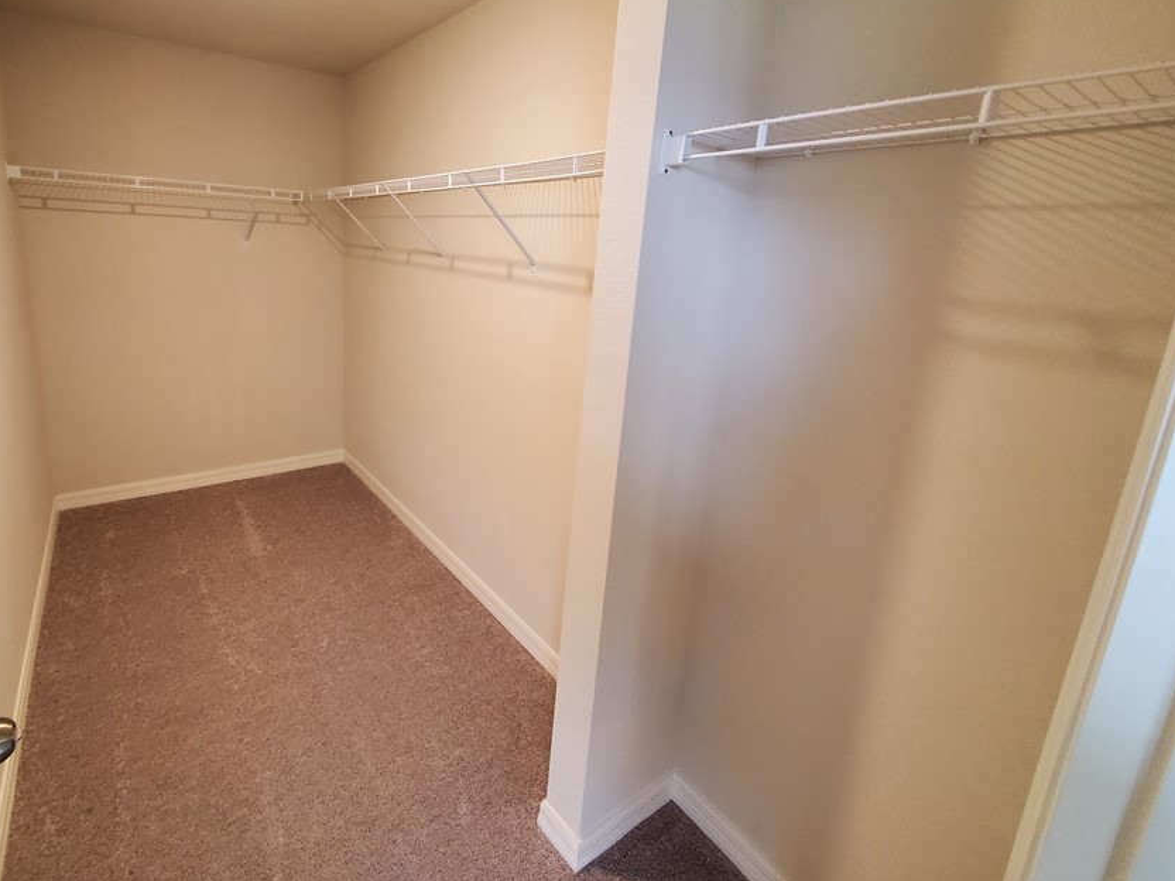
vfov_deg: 77.5
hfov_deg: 93.9
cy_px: 366
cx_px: 504
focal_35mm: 16
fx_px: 543
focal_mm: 1.8
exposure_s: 1/60
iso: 500
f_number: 2.2
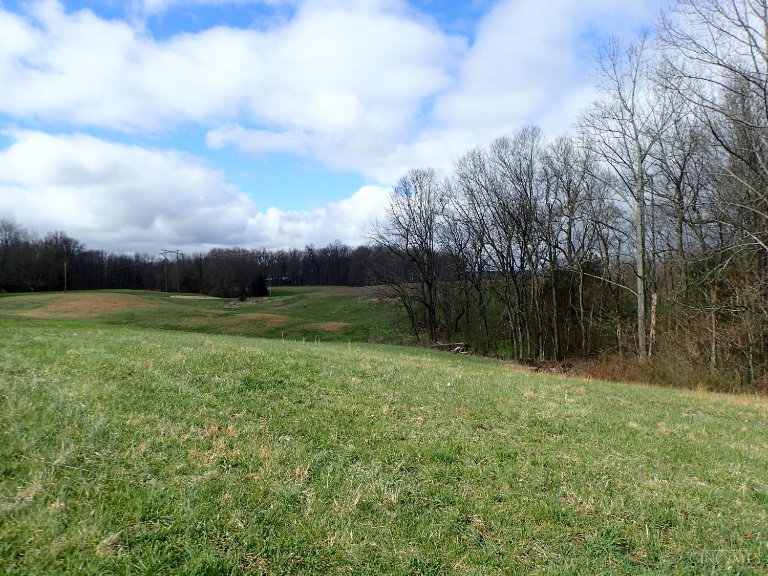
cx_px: 384
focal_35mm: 25
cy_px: 288
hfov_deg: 69.4
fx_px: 555
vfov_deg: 54.9
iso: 100
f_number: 8
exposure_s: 1/160
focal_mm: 4.5
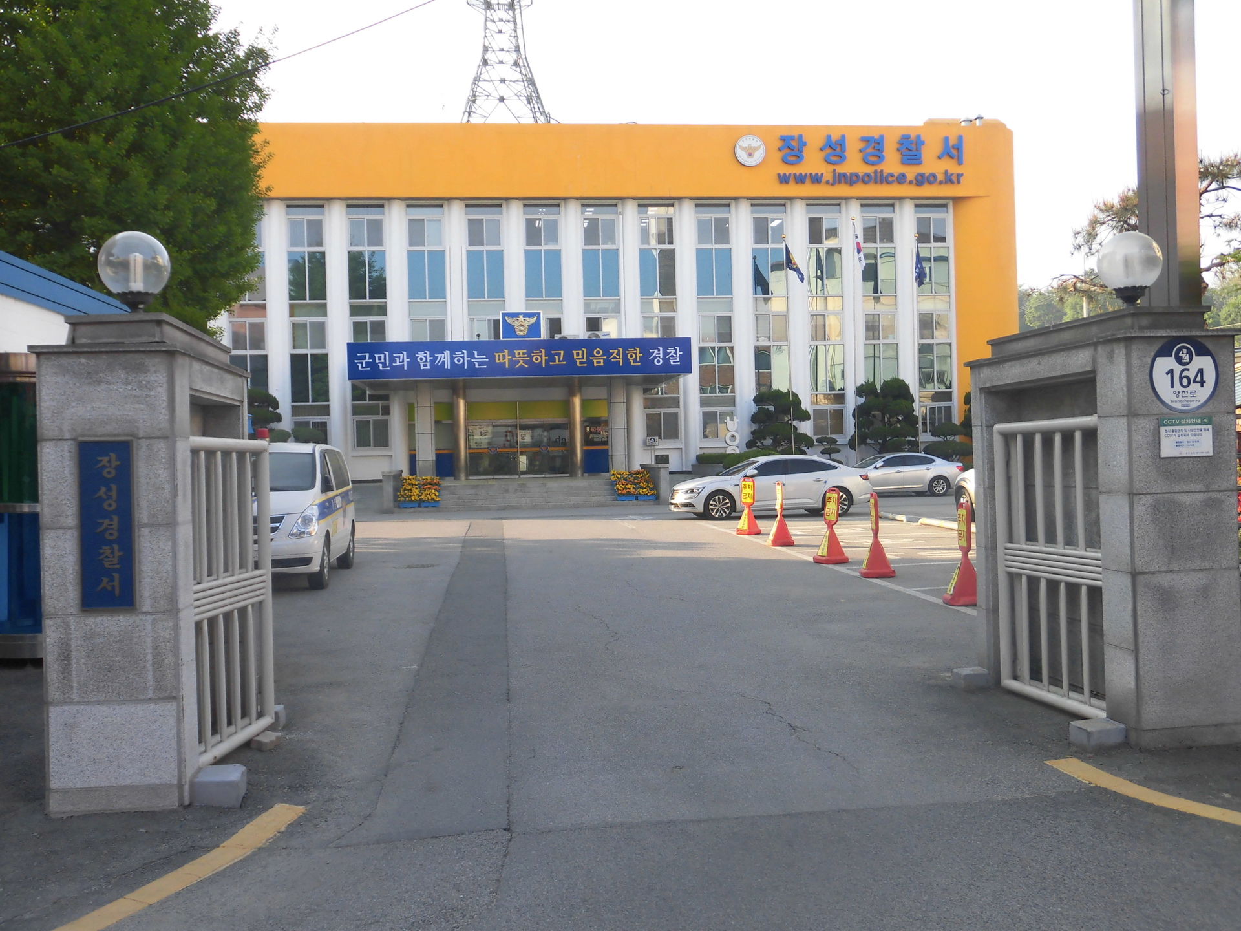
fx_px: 1147
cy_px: 466
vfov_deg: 44.2
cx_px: 620
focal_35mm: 32
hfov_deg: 56.8
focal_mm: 5.81
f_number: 3.5
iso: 100
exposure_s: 1/200
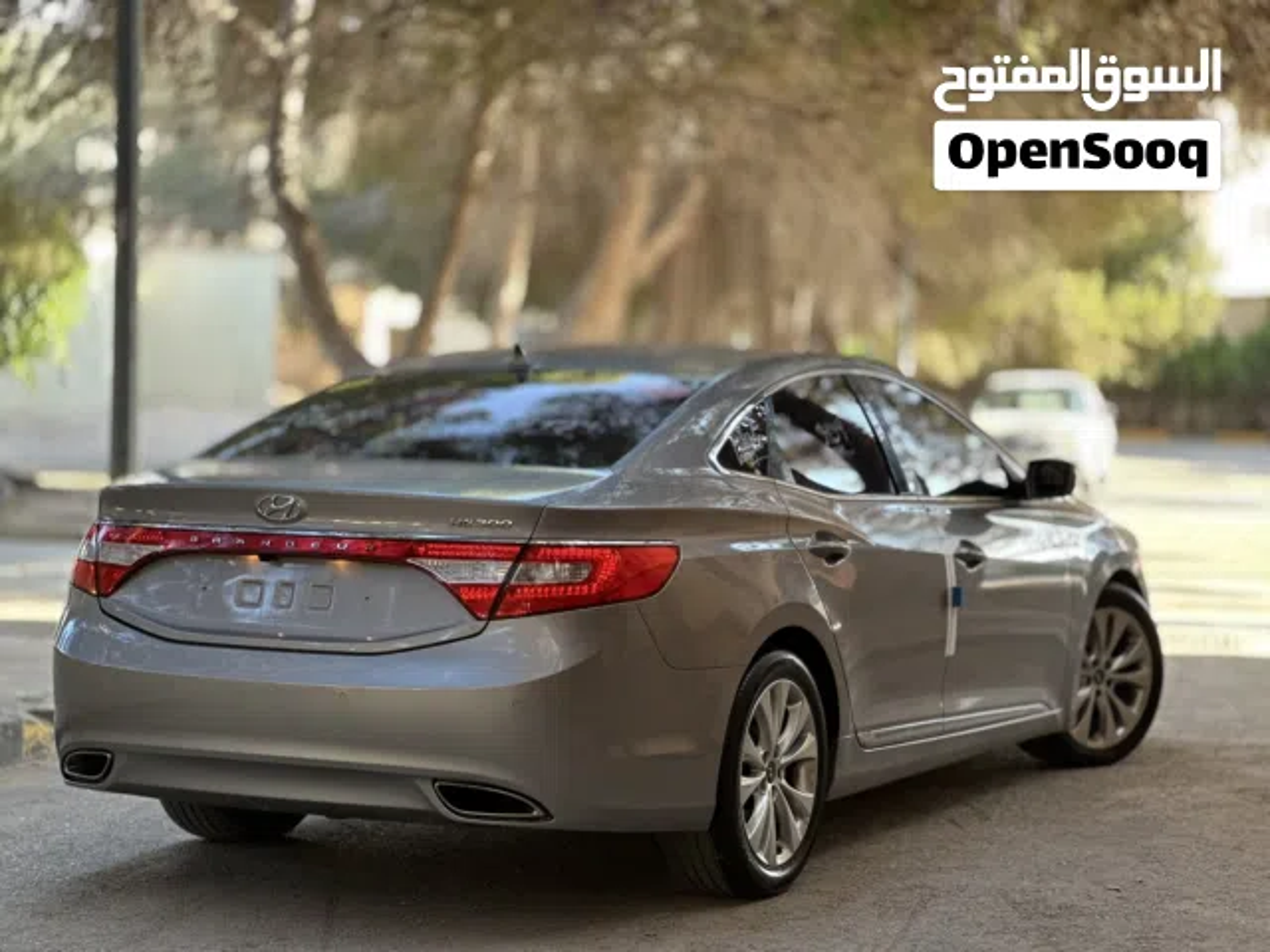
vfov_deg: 19.1
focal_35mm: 77
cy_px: 476
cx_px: 635
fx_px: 2825
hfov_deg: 25.3
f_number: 2.8
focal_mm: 9
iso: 100
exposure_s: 1/121
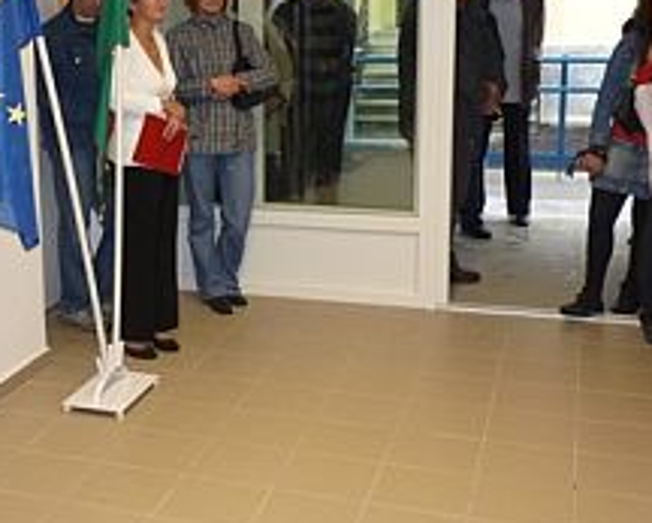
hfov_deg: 33.2
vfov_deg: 27.5
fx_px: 1062
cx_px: 133
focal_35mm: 55
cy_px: 178
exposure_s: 1/50
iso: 160
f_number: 2.8
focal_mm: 4.8
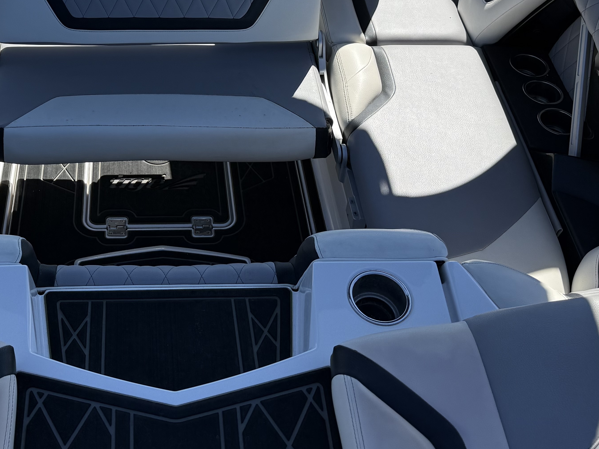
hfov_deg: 36.7
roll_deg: -0.5
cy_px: 32
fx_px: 883
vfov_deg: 27.4
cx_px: 154
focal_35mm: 51
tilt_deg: -40.4
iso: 80
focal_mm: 6.76
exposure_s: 1/4167
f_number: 1.78
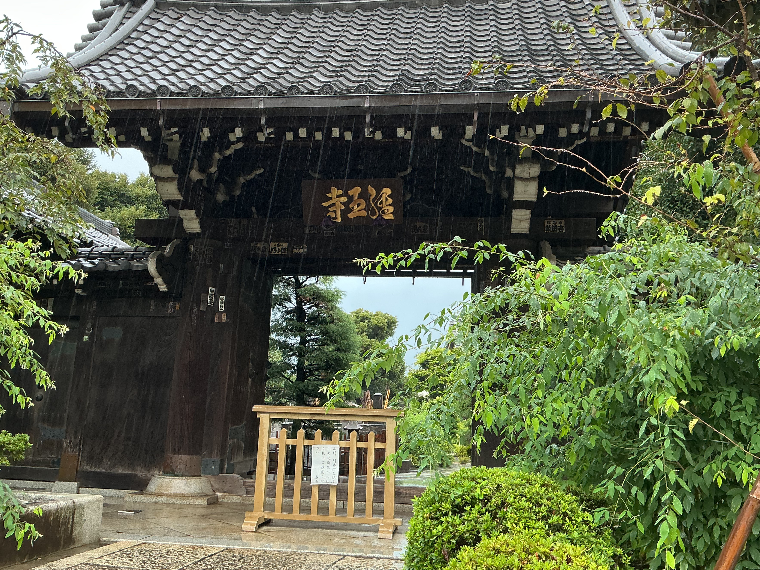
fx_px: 724
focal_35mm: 33
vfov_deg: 42.9
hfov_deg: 55.3
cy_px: 253
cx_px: 368
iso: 40
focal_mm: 3
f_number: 1.8
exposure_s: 1/50
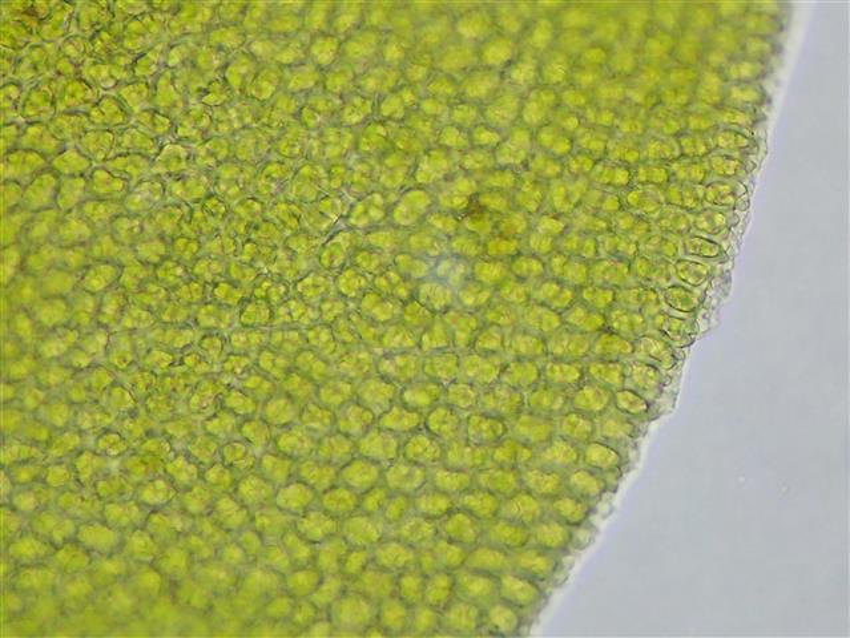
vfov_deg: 24.1
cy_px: 319
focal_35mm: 61
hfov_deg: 31.7
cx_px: 425
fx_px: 1499
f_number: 3.6
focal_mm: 11.01
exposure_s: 1/60
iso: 320
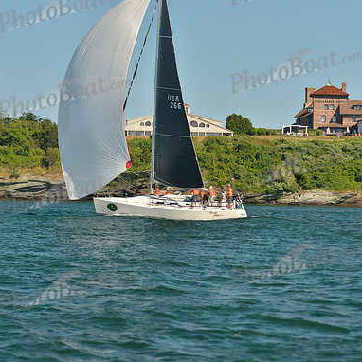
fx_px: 1526
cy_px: 132
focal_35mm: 129
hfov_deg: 13.5
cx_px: 181
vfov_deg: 13.5
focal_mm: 100
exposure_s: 1/1250
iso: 400
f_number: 5
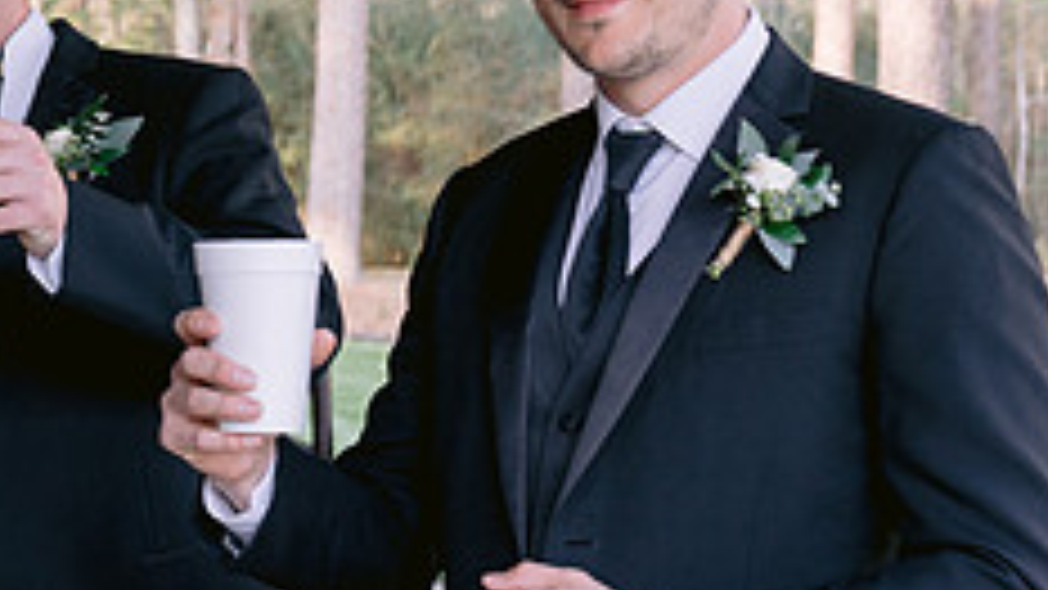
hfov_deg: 16.0
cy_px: 183
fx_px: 3557
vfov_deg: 9.5
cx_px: -243
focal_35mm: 128
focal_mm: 43
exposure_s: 1/100
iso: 400
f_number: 5
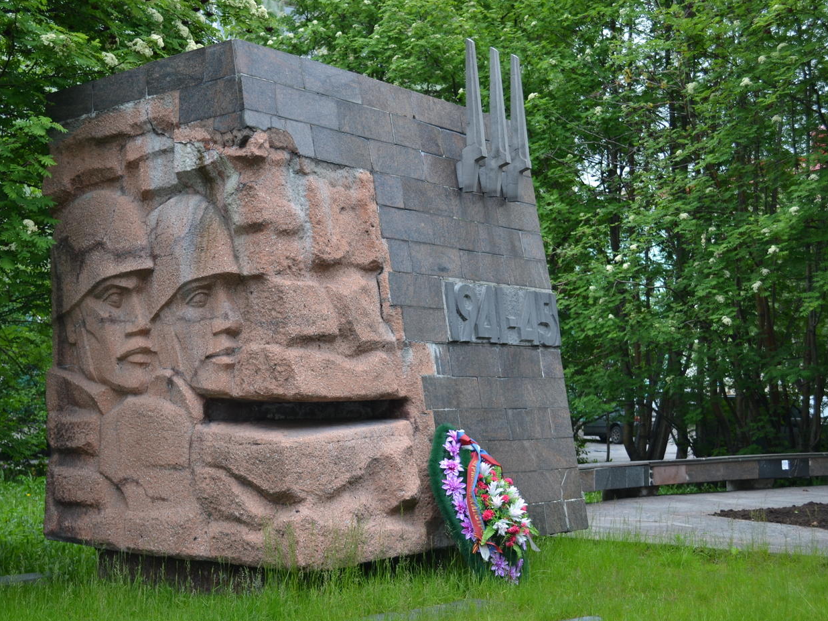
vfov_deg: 29.7
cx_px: 371
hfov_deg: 38.9
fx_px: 1172
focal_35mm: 49
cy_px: 310
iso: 100
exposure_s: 1/100
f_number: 5
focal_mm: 30
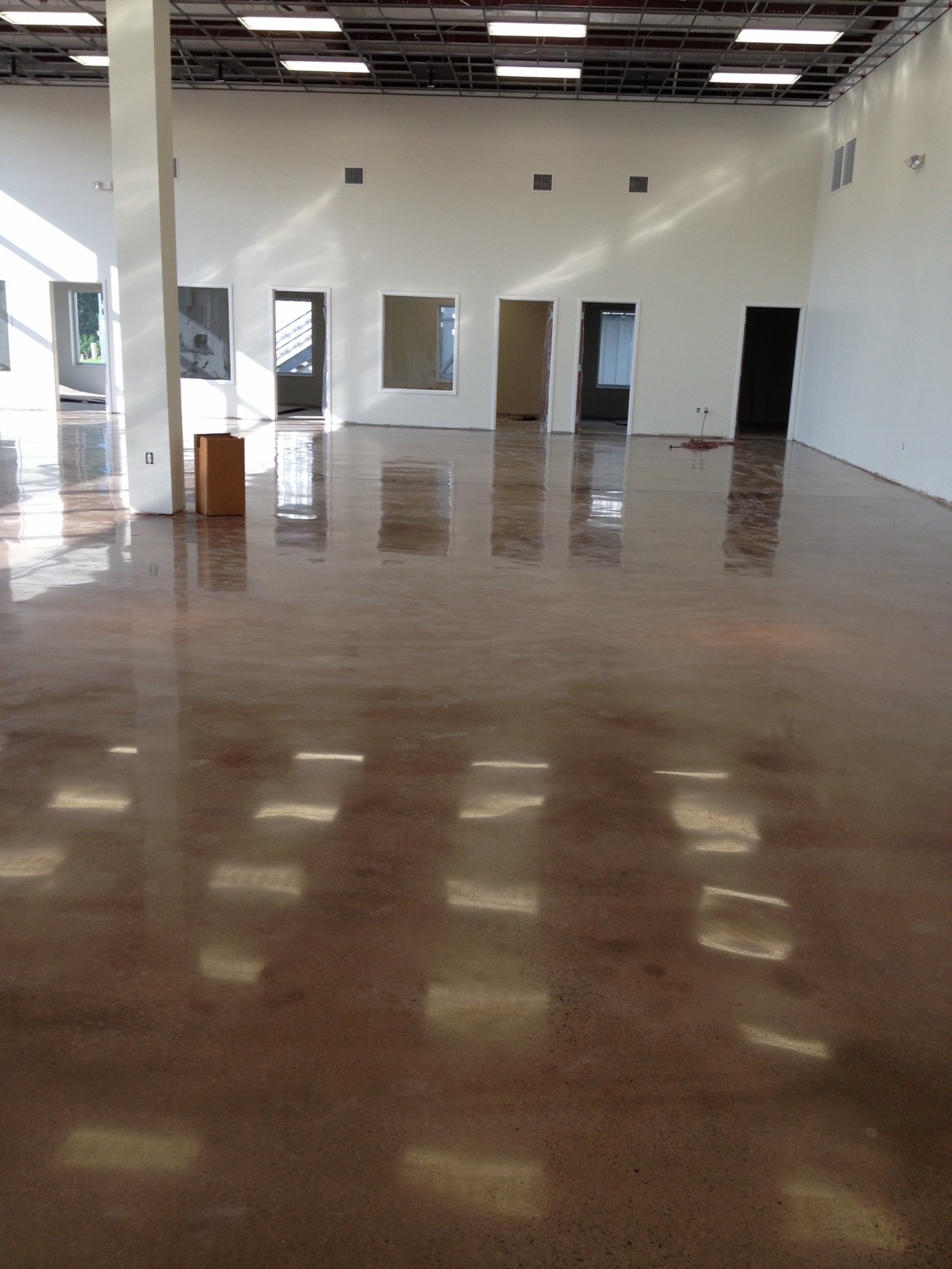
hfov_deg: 40.7
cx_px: 476
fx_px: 1283
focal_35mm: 35
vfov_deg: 52.6
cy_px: 634
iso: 50
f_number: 2.4
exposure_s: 1/126
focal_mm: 4.28
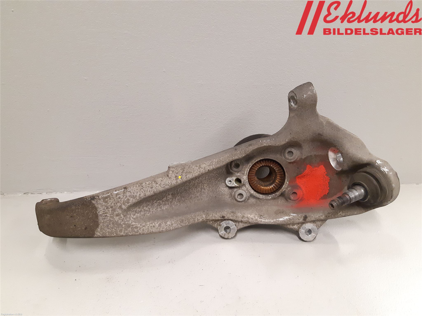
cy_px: 158
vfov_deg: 53.1
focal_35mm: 26
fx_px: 317
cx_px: 211
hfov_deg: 67.3
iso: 320
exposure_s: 1/50
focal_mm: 3.93
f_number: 1.7
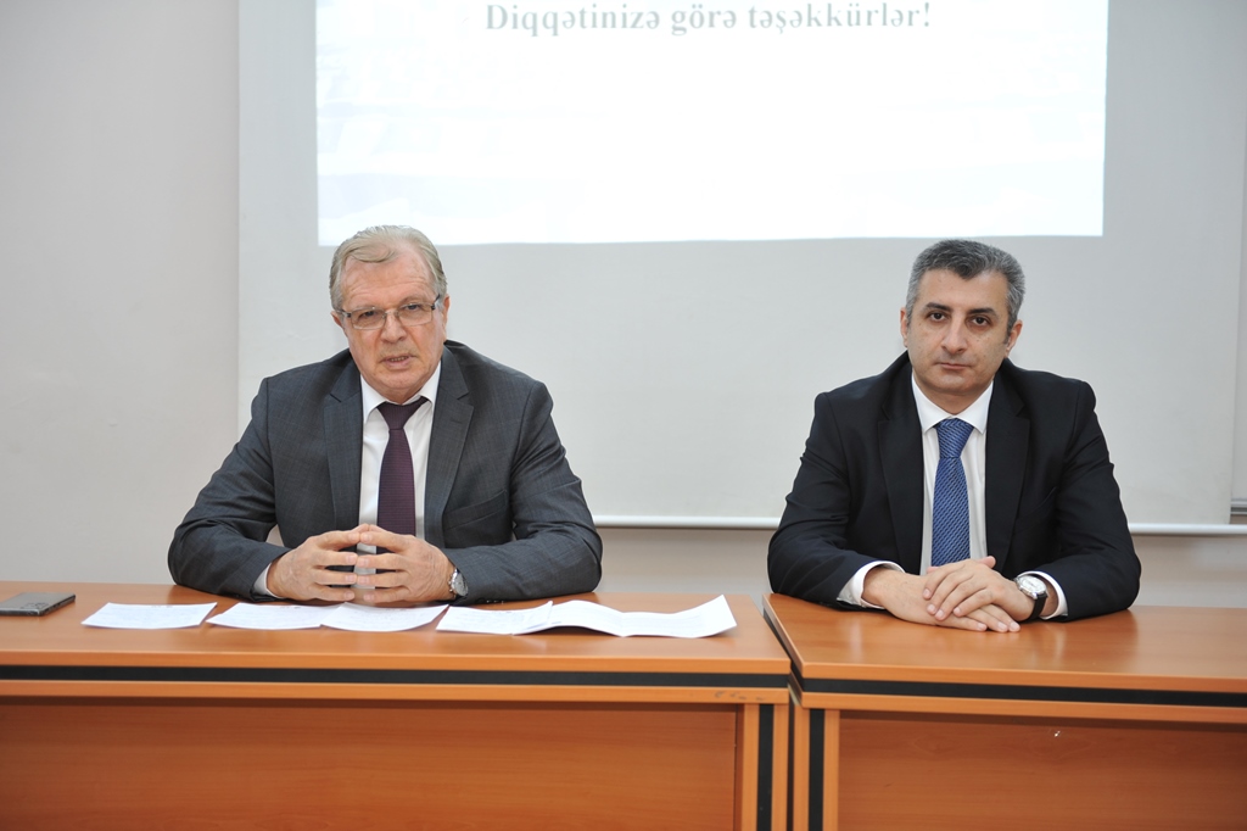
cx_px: 624
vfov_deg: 26.0
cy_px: 416
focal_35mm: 52
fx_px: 1801
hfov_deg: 38.2
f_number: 2.8
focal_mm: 52
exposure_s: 1/60
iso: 400
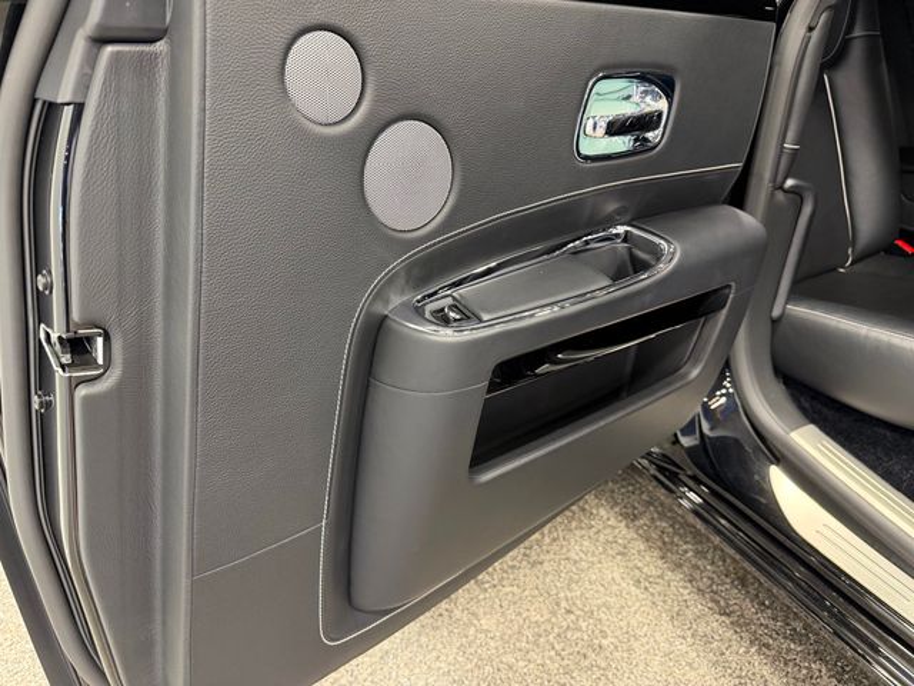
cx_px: 457
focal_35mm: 24
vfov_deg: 56.8
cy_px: 343
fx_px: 634
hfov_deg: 71.6
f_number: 1.78
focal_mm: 6.76
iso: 250
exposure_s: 1/60
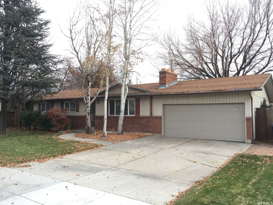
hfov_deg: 61.7
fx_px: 229
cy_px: 102
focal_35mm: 29
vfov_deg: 48.2
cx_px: 136
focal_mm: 4.15
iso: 40
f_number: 2.2
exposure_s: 1/60
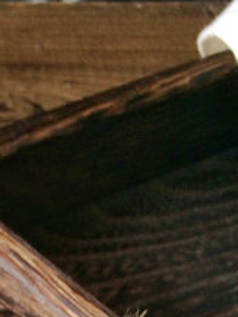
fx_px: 1126
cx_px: -225
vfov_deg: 13.4
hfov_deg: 11.0
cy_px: 665
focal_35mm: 123
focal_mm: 4.15
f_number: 2.2
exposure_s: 1/50
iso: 40
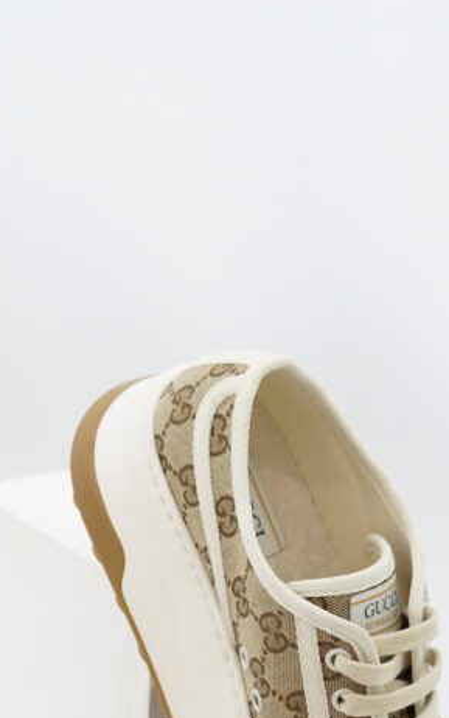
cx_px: 169
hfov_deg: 11.6
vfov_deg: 17.9
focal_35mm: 113
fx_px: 2211
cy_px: 740
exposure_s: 1/15
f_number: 6.3
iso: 640
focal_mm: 50
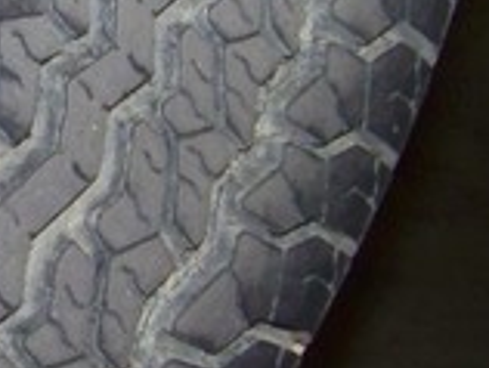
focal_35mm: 159
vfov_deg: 9.4
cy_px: 227
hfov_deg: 12.0
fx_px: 2250
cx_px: -152
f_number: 2.8
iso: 200
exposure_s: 1/30
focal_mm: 5.85
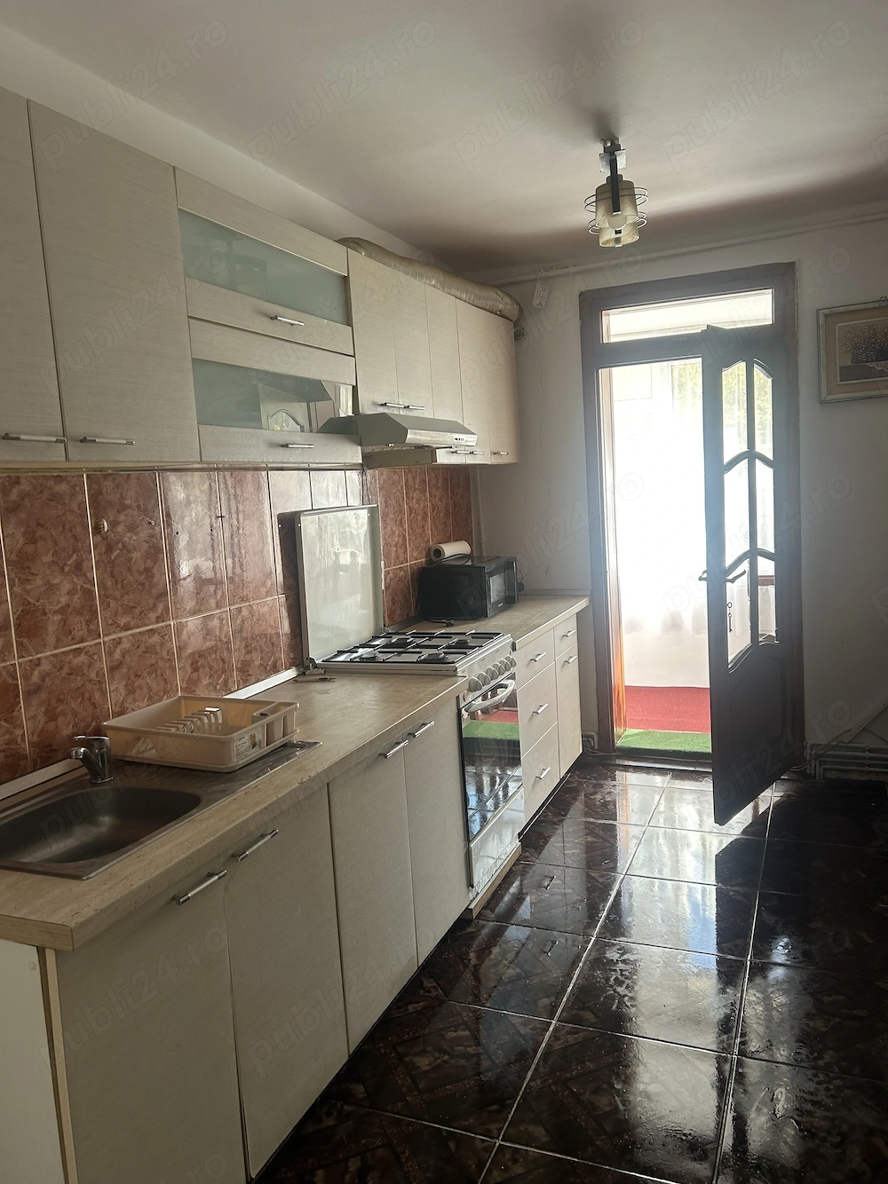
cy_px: 592
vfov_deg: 67.3
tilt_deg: -7.1
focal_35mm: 26
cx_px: 444
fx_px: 890
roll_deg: +2.9
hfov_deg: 53.0
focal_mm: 5.7
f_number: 1.5
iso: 80
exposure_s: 1/100
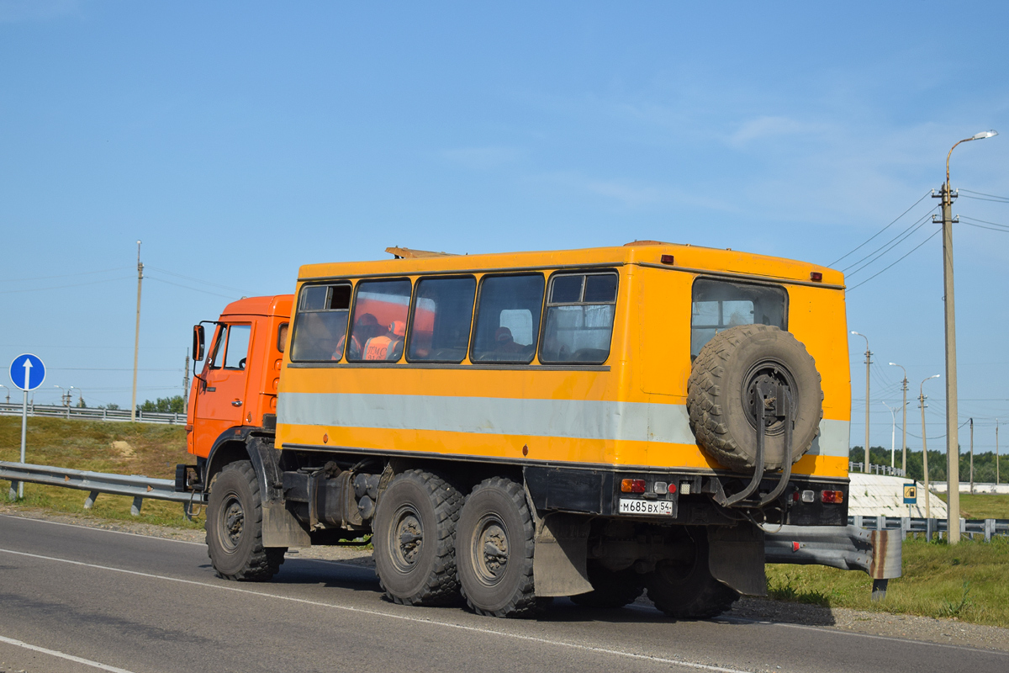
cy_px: 336
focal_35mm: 72
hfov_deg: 28.1
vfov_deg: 18.9
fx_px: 2018
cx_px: 504
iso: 200
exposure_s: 1/1250
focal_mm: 48
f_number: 6.3
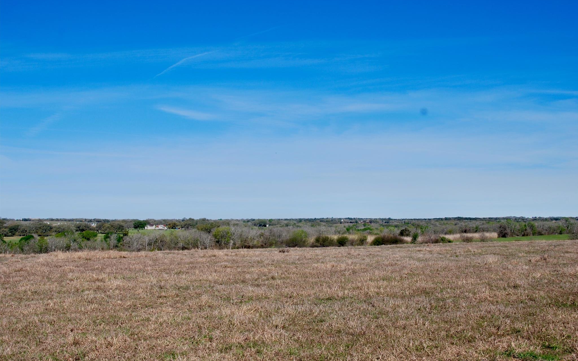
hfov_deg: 44.8
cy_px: 185
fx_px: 701
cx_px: 289
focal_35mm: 45
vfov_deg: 28.9
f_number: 9
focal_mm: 29
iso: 100
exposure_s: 1/320
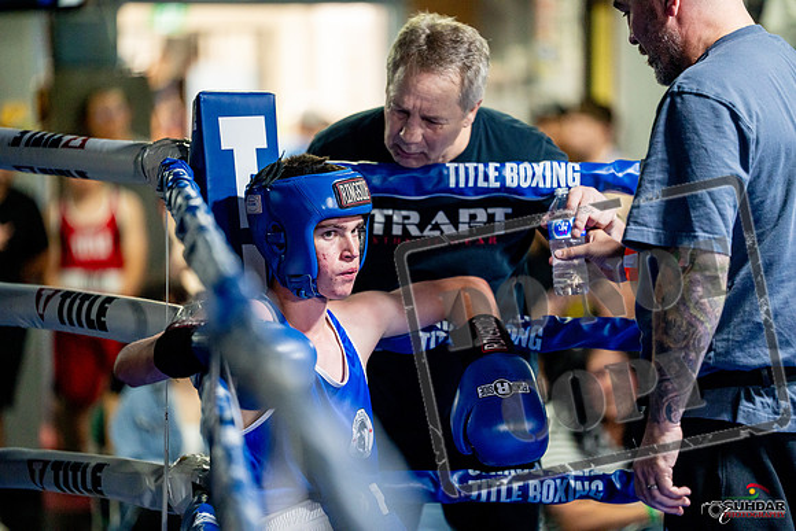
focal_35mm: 150
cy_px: 266
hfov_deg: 13.7
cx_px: 398
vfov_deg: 9.2
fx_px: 3317
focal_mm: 150
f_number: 2
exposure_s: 1/800
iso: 4000
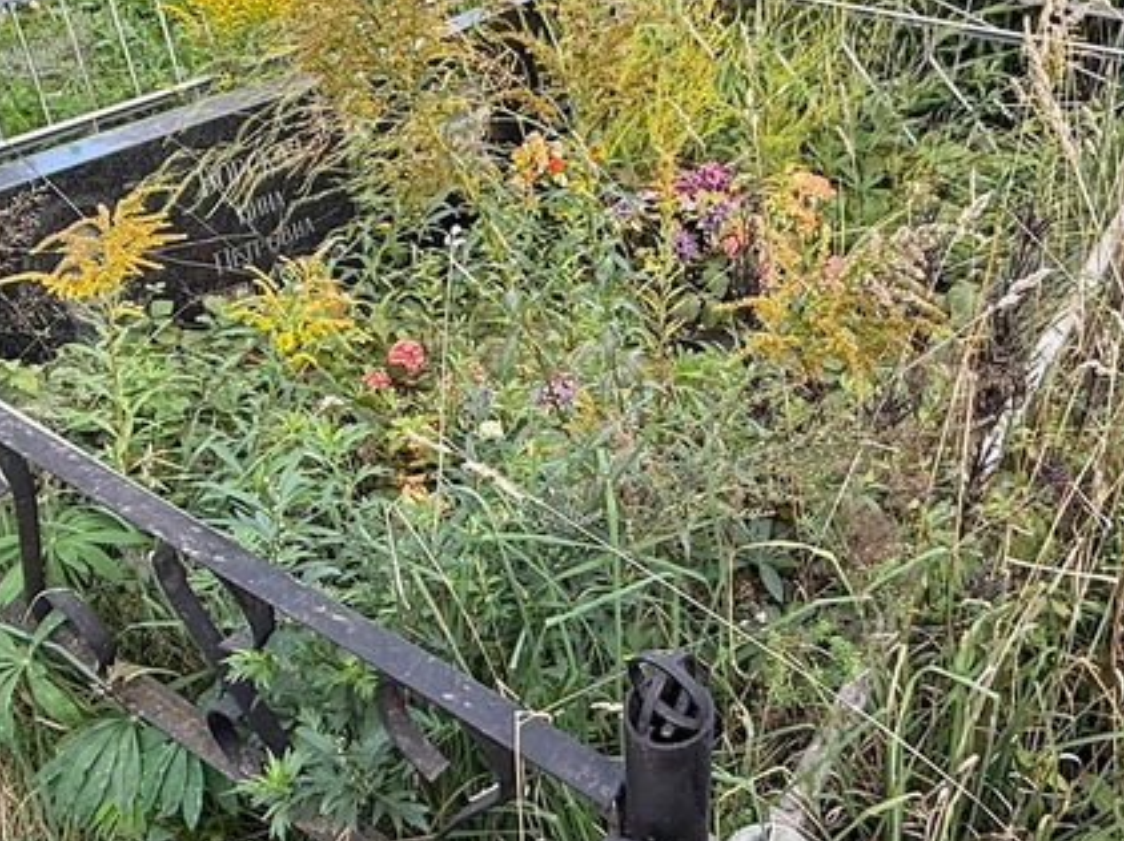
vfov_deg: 41.8
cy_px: 431
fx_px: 1103
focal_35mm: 34
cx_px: 653
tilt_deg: -36.7
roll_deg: -0.2
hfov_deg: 53.7
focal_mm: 2.22
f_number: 2.2
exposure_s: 1/99
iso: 50
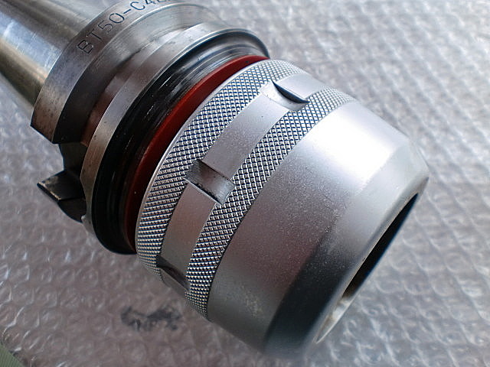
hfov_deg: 52.6
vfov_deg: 40.7
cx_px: 245
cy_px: 184
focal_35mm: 35
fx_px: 495
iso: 64
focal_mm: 6.3
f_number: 3.1
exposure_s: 1/100
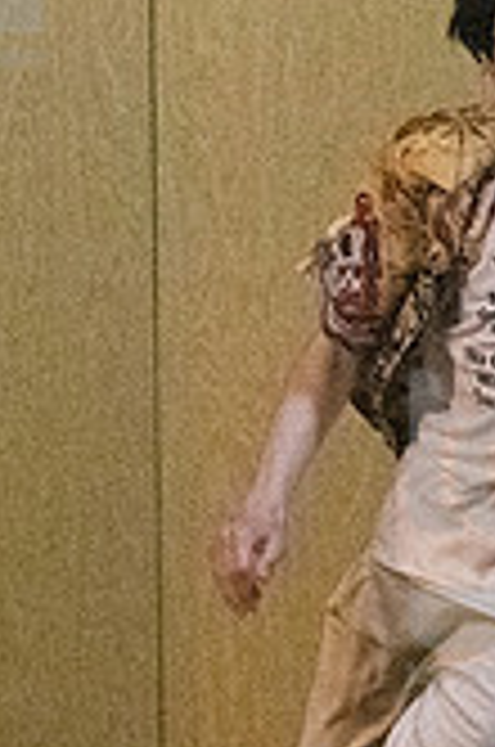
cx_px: 544
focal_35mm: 273
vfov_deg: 7.6
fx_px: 5654
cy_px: 531
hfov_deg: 5.0
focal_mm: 52
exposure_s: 1/400
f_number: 5.6
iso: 25600
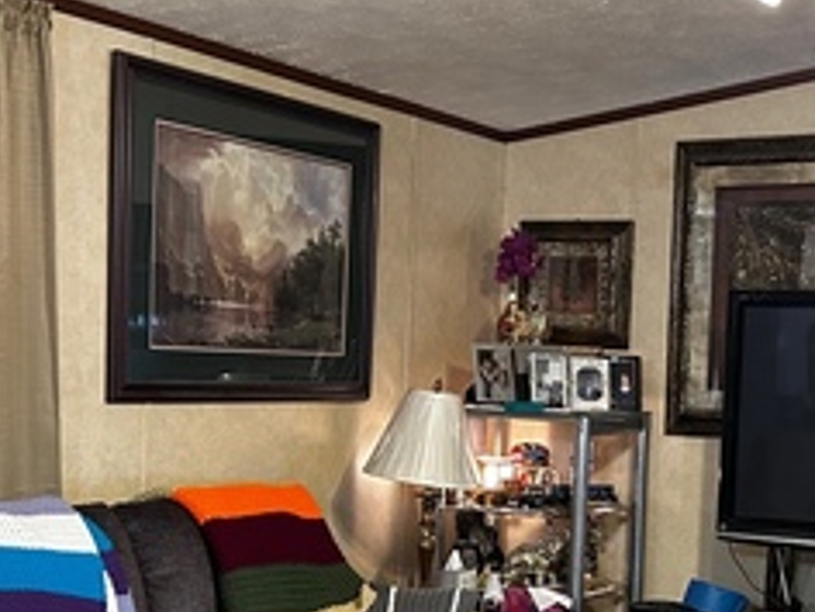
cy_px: 501
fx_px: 1530
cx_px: 535
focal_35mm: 65
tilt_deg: -5.4
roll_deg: -1.9
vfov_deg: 22.2
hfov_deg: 29.6
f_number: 1.78
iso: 640
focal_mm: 6.86
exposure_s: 1/60
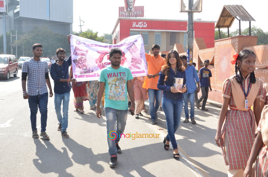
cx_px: 134
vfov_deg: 36.7
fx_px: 267
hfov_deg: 53.2
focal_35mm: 36
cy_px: 88
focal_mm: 24
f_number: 9
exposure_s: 1/125
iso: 400
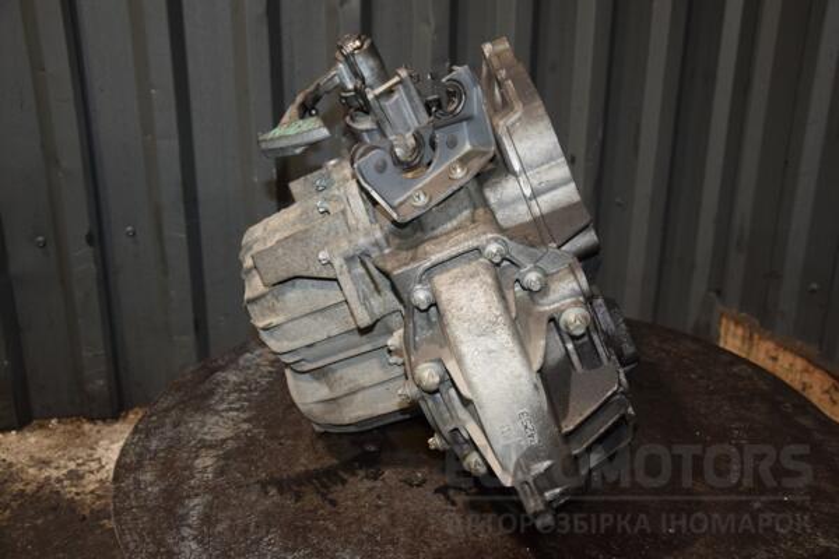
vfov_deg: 35.5
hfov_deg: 51.3
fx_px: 874
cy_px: 280
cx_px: 420
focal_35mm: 38
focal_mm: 25
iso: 800
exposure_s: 1/60
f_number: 5
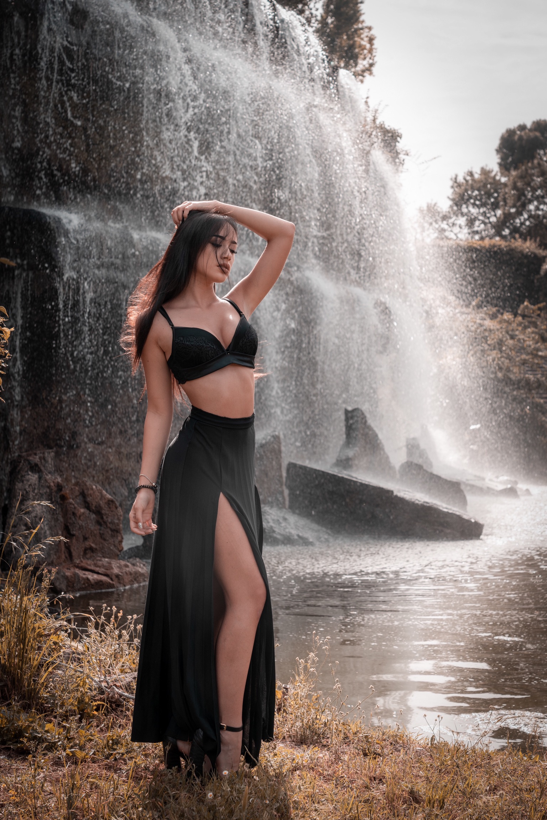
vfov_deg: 29.7
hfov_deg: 20.0
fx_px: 1550
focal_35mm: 68
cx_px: 274
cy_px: 410
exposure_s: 1/250
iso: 200
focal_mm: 68
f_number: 8
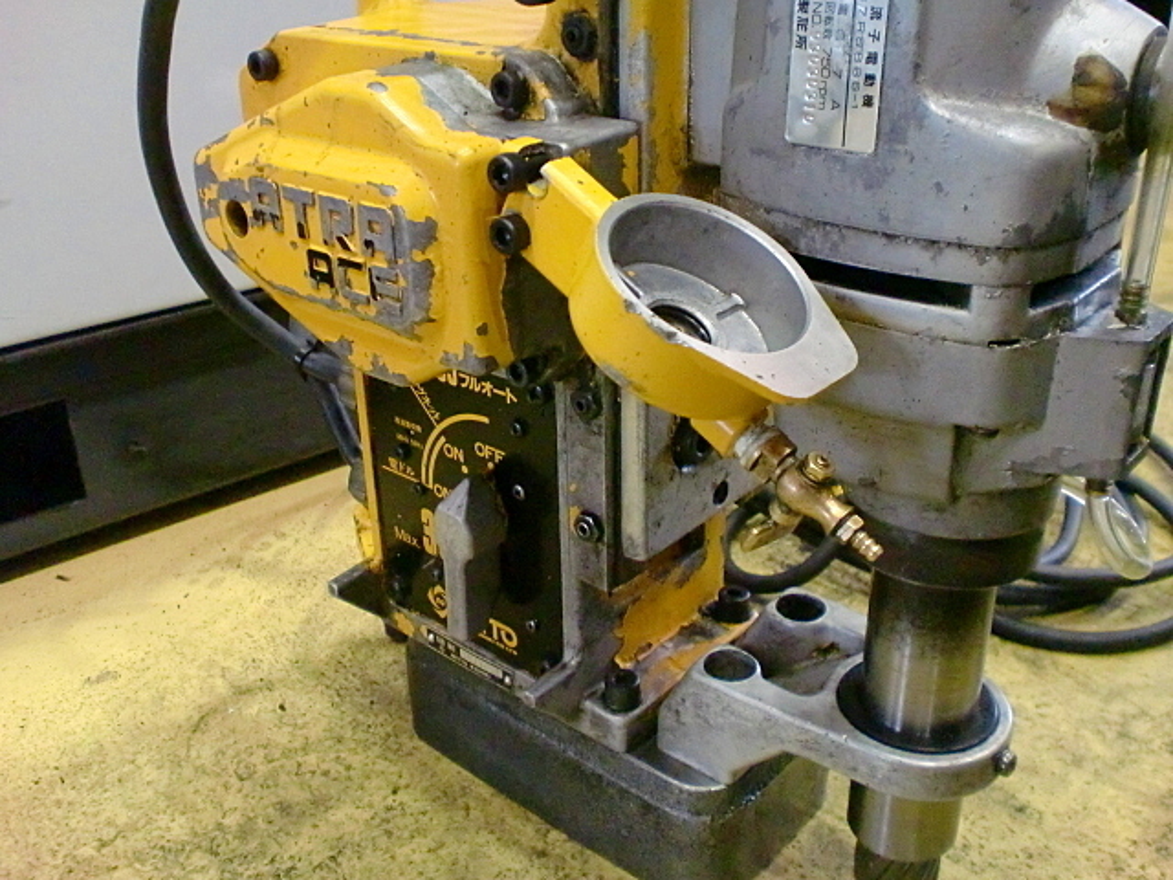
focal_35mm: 35
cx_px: 586
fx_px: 1186
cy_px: 440
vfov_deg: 40.7
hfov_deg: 52.6
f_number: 3.1
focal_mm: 6.3
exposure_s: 1/60
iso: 800
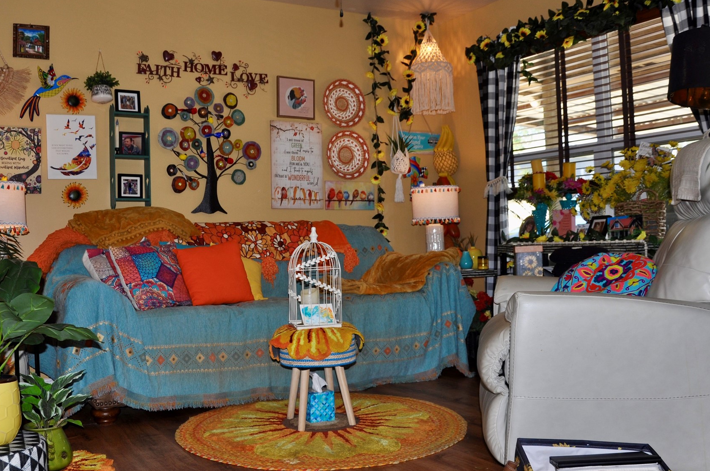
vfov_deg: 37.8
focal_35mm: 35
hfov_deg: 54.3
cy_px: 227
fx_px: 689
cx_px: 307
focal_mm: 18
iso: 200
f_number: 3.5
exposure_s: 1/60
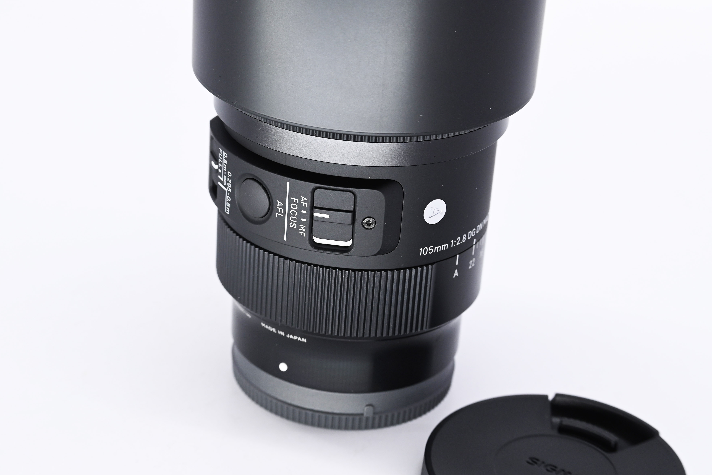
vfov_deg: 18.2
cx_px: 356
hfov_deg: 27.0
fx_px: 1483
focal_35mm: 75
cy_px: 238
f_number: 9
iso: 500
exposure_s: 1/200
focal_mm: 50
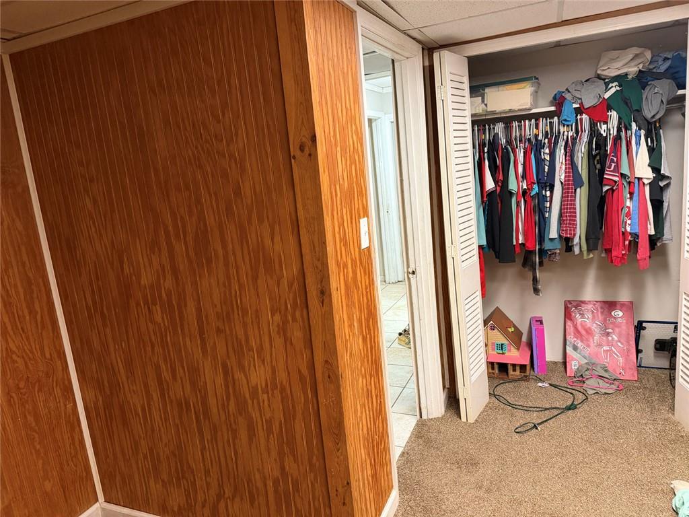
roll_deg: +5.5
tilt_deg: -10.6
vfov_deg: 56.8
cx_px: 344
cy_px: 258
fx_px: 478
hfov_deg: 71.6
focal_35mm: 24
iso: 500
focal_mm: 6.76
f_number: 1.78
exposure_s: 1/60
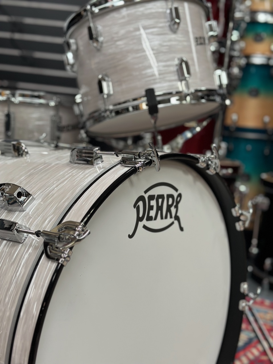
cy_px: 182
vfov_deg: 39.7
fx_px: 505
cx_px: 136
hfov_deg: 30.3
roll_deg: -5.8
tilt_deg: -7.9
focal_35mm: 48
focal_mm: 6.86
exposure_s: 1/60
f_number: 1.78
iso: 125
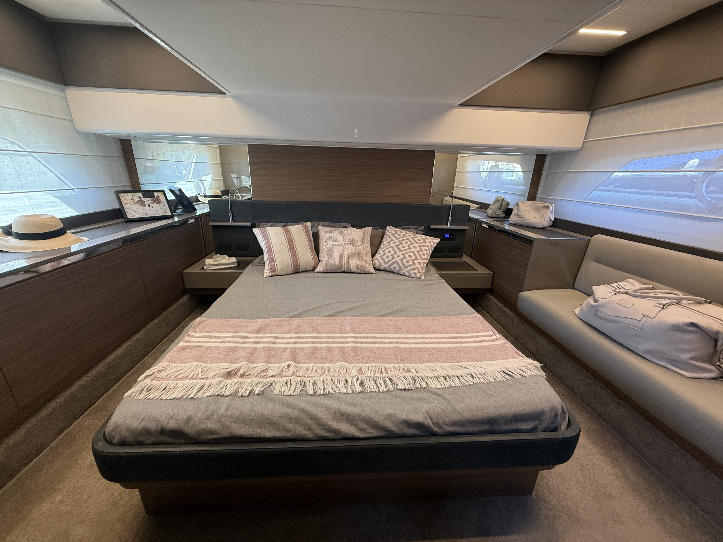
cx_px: 362
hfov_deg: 102.1
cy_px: 271
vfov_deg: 85.7
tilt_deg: -18.9
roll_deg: -2.2
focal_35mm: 14
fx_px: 292
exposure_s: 1/99
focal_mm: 2.22
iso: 320
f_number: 2.2
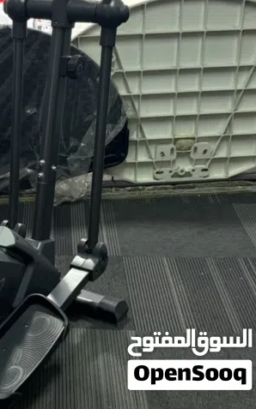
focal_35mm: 37
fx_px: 413
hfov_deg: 31.7
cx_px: -2
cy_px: 205
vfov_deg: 52.8
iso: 160
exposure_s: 1/100
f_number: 1.6
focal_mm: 5.96
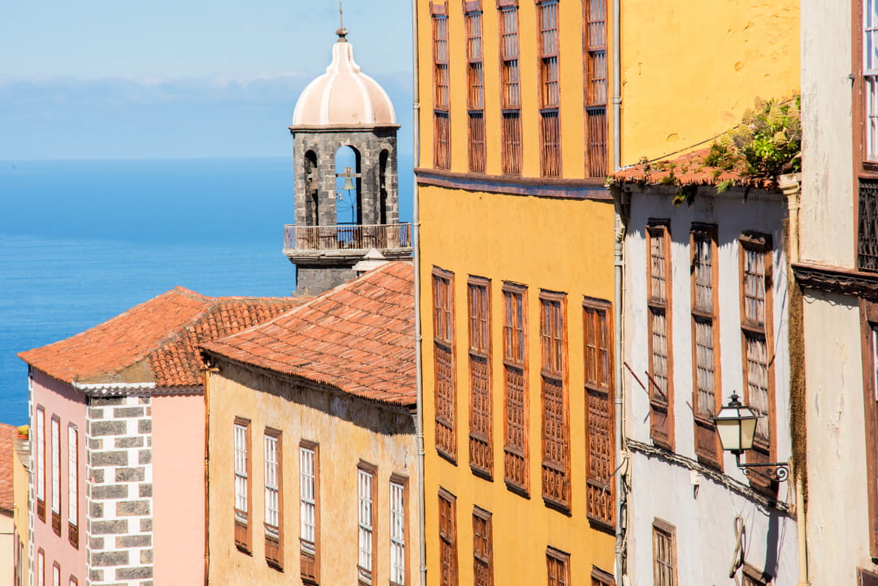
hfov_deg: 10.3
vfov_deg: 6.9
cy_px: 293
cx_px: 439
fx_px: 4879
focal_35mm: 200
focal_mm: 200
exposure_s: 1/400
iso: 500
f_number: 16
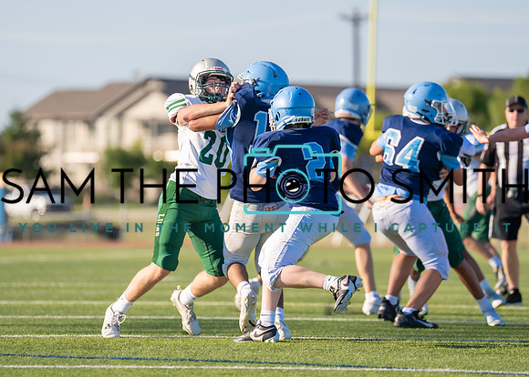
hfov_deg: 7.3
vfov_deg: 5.2
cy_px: 199
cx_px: 276
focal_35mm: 276
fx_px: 4149
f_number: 2.8
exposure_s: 1/4000
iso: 250
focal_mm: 200
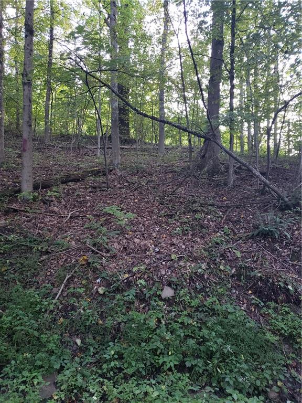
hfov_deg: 53.1
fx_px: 302
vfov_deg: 67.3
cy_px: 202
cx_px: 151
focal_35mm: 26
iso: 250
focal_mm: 4.3
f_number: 1.5
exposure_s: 1/17
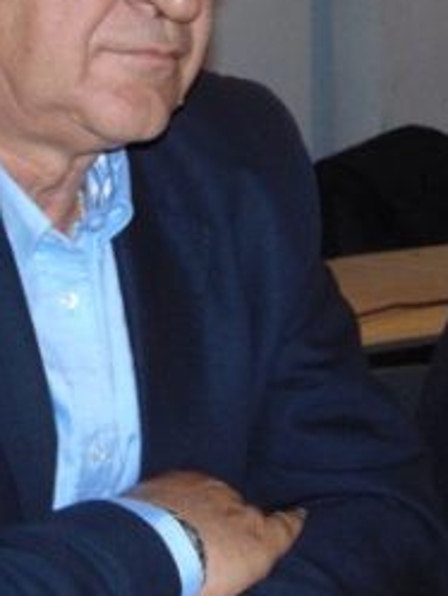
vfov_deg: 11.9
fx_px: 2862
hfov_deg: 8.9
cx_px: 96
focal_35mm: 166
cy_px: 200
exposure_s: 1/60
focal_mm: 10.8
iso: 200
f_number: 3.6
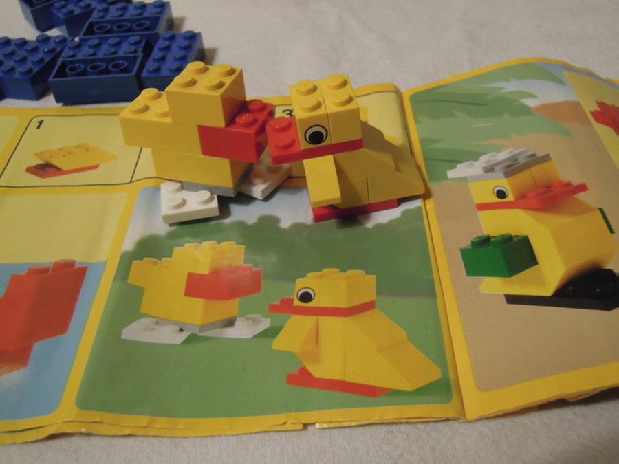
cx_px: 310
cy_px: 232
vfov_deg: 36.0
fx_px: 715
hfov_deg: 46.8
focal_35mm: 40
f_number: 3.3
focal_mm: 7.2
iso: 800
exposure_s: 1/40
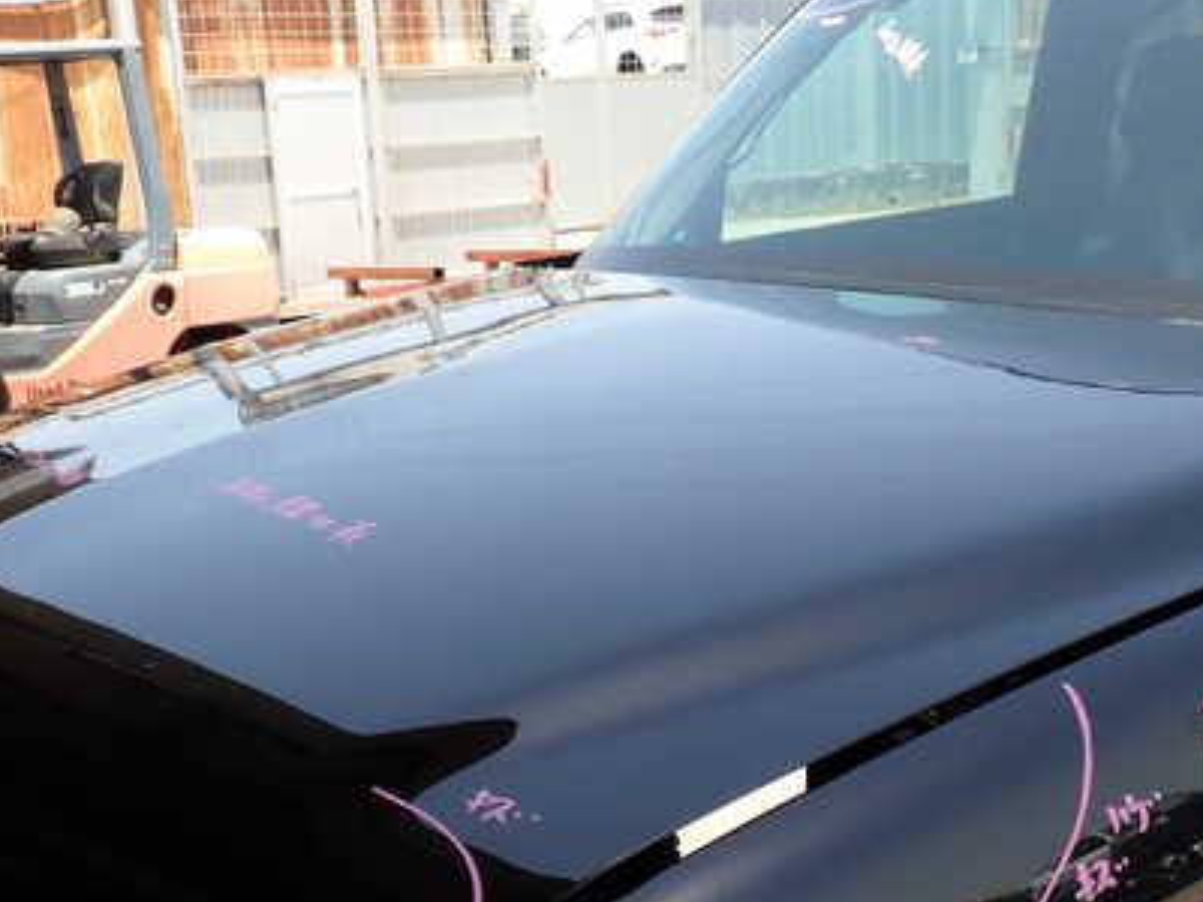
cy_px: 451
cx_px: 653
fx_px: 1668
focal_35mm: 48
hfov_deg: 39.6
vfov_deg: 30.3
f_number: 3.2
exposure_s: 1/320
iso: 100
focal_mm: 5.79
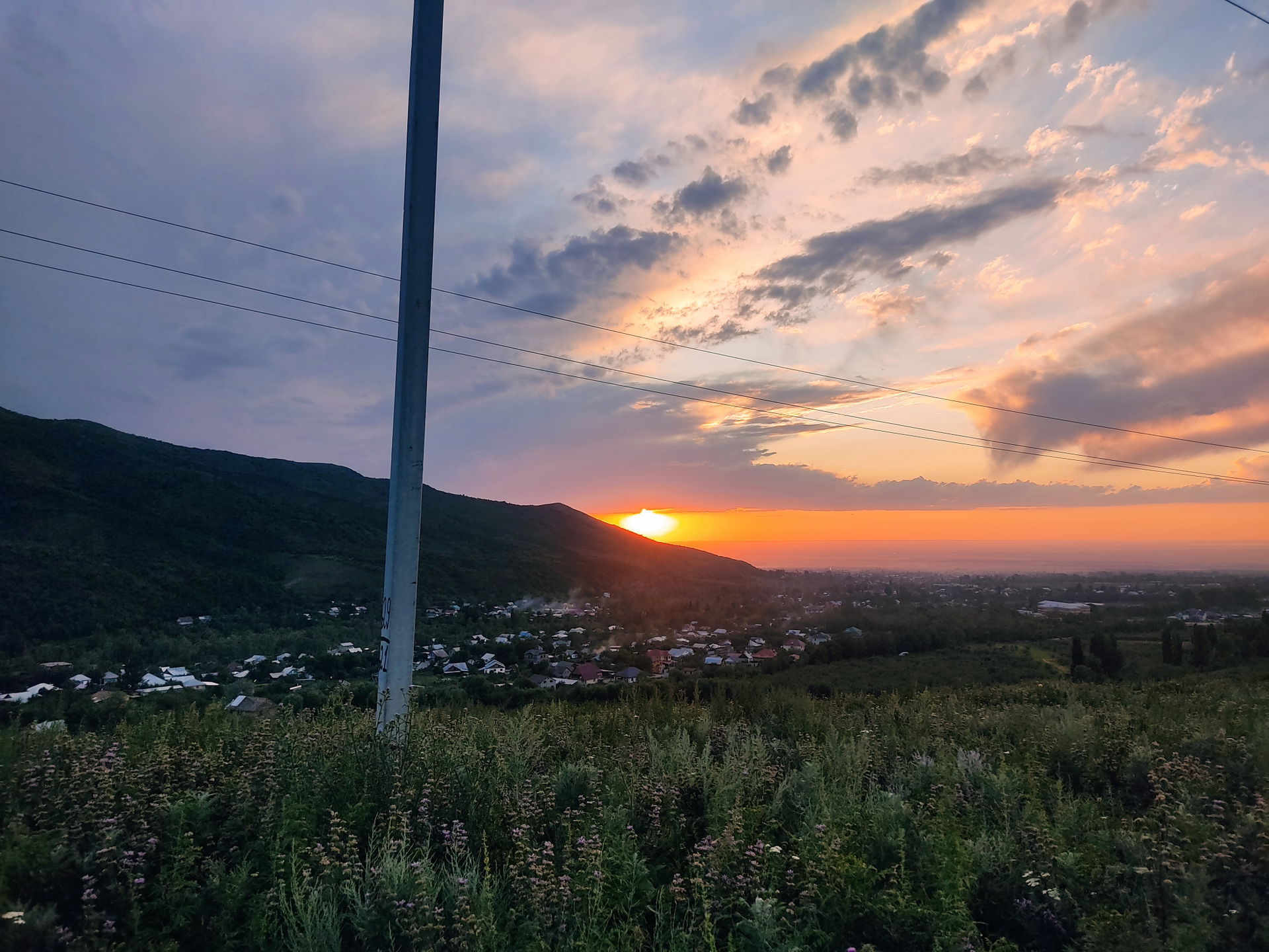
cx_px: 634
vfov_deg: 53.1
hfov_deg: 67.3
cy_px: 476
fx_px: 953
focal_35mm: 26
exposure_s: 1/286
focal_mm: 4.74
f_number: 1.79
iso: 100
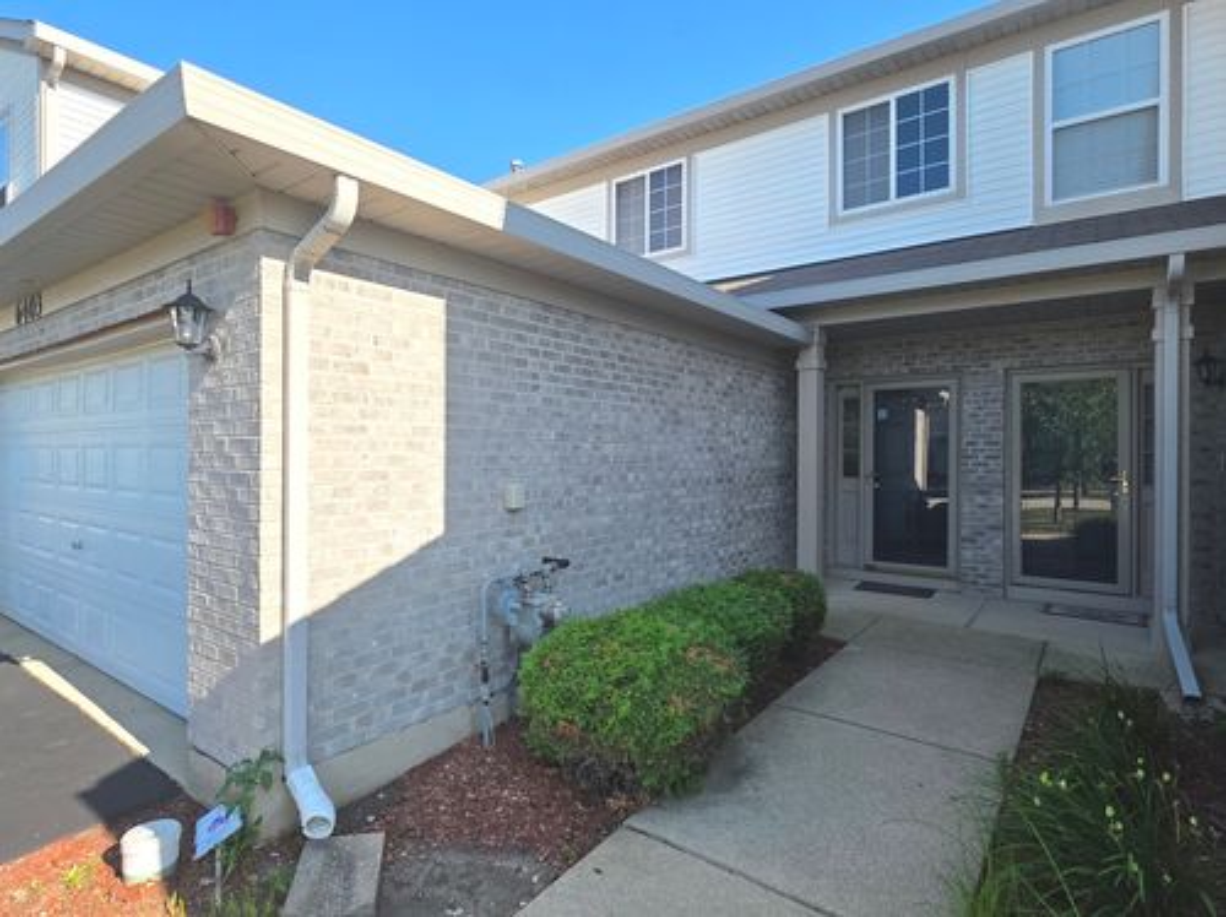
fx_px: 460
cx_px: 613
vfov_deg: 89.8
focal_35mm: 13
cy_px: 458
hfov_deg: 106.2
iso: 40
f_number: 1.9
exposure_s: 1/1328
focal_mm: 2.2
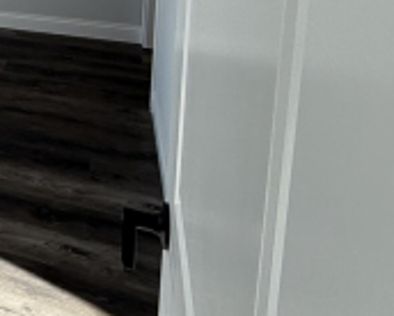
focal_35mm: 53
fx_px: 619
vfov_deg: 25.0
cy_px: -89
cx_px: -223
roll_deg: +3.1
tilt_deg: -10.1
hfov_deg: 25.1
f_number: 2.2
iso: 64
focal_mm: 2.22
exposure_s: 1/241
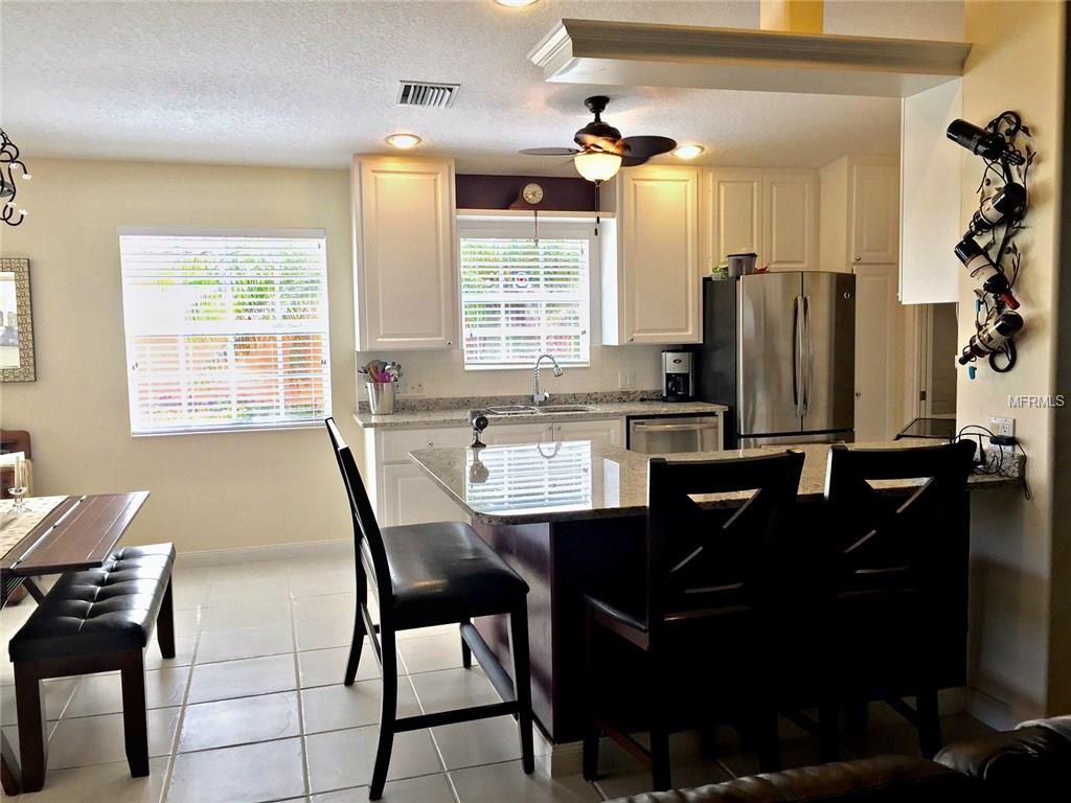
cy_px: 402
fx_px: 897
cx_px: 536
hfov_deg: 61.7
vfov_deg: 48.2
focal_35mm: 29
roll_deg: +0.4
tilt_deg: -3.3
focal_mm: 4.15
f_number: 2.2
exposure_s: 1/120
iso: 50
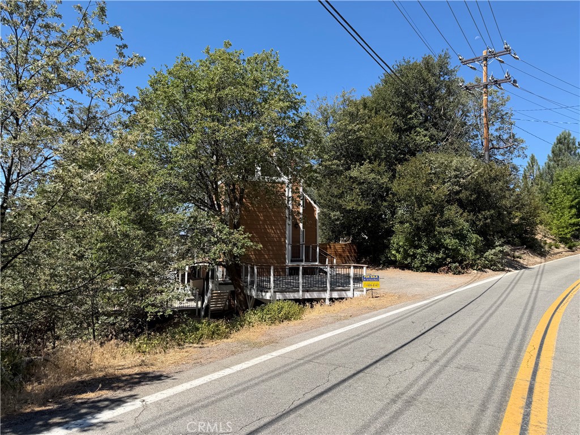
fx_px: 402
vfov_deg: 56.8
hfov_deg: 71.6
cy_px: 218
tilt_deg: +2.5
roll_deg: +0.7
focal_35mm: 24
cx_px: 290
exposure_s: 1/3279
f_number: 1.78
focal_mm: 6.76
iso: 80
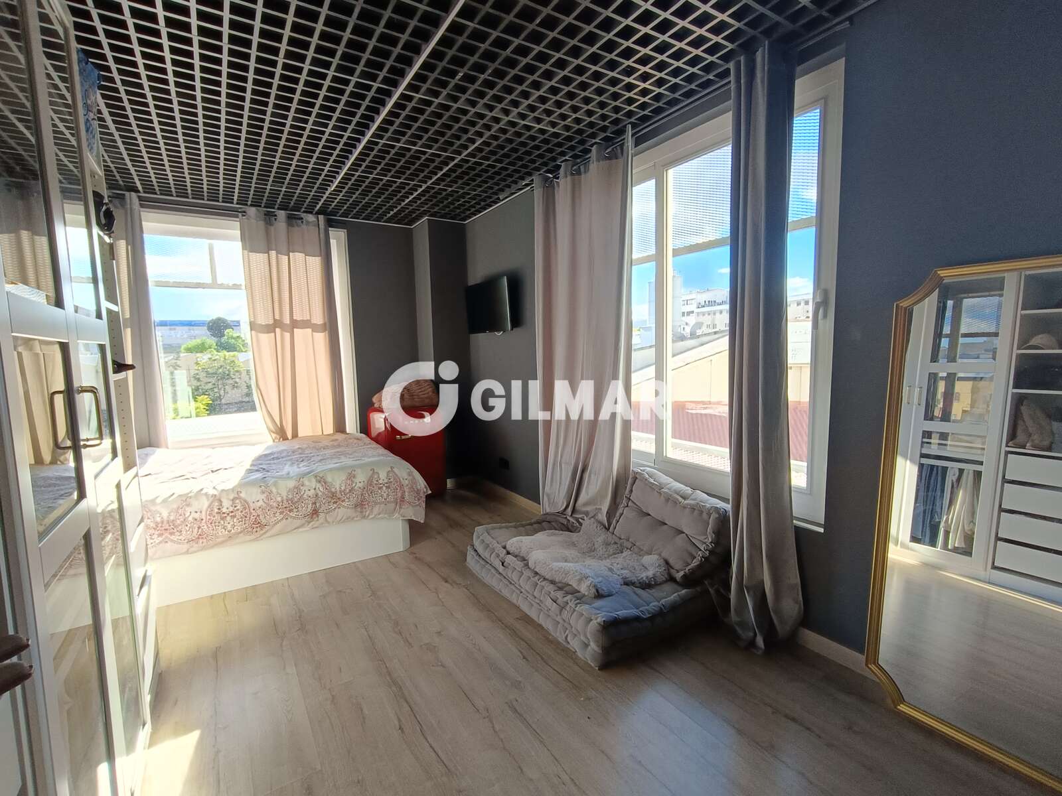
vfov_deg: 78.1
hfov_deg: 94.5
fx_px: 491
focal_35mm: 16
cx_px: 531
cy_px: 398
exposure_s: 1/99.9
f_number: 2.2
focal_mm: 1.68
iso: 64
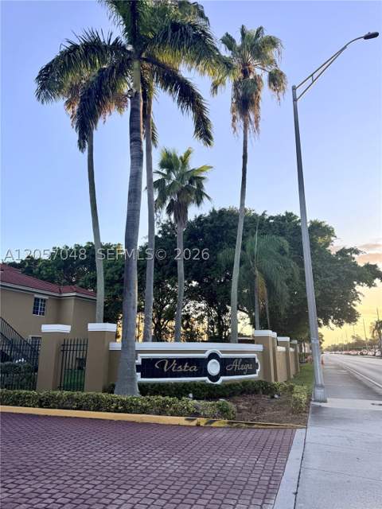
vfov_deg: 71.6
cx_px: 191
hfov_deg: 56.8
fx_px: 353
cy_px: 254
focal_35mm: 24
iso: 80
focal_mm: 6.76
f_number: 1.78
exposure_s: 1/612
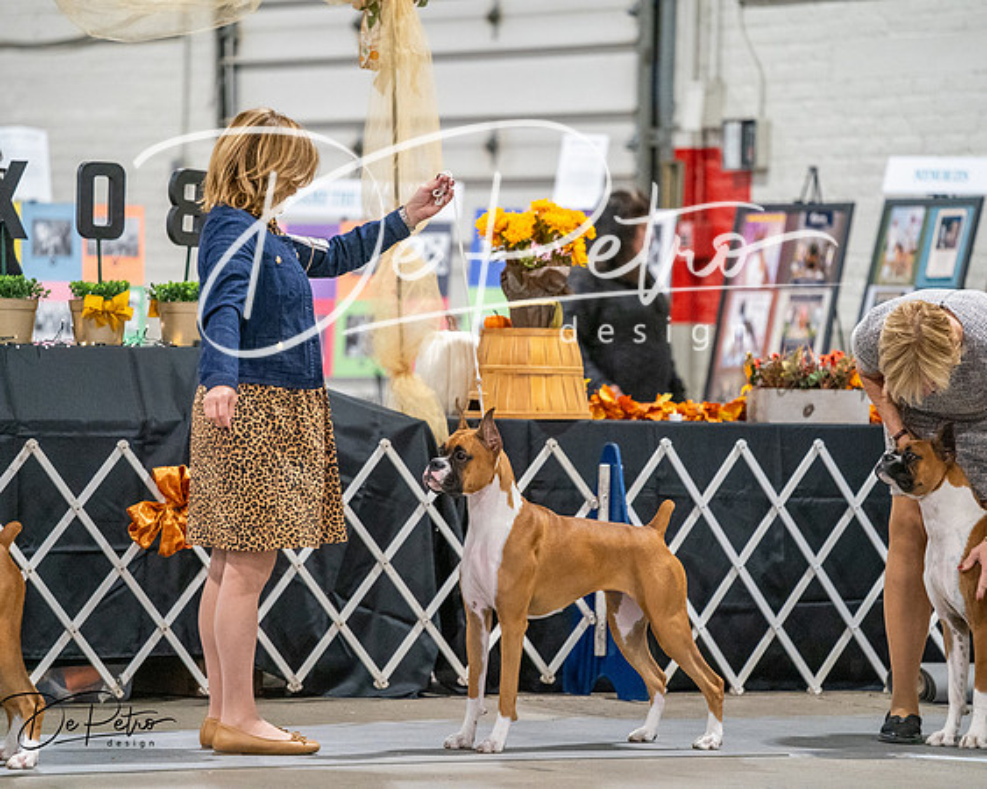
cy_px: 394
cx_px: 494
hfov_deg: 8.6
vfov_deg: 6.9
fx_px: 6577
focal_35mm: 225
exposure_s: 1/250
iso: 6400
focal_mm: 200
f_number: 3.2
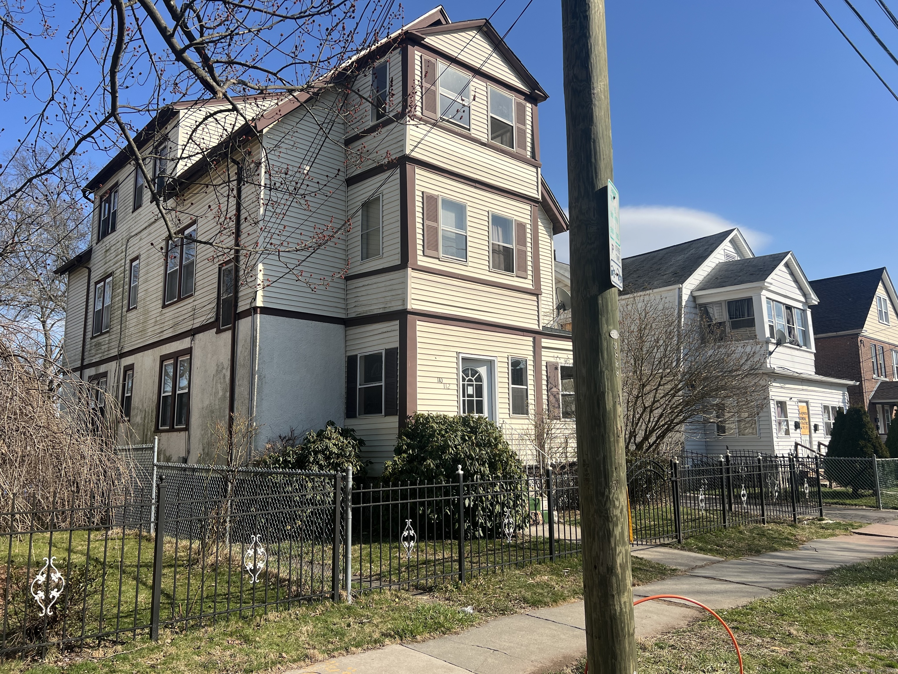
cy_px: 337
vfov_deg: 53.1
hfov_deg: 67.3
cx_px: 449
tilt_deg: +9.3
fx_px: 674
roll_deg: +0.3
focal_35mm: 26
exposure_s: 1/4444
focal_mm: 5.7
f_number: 1.5
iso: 50
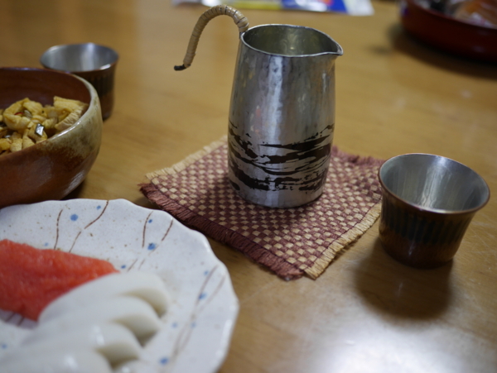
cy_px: 186
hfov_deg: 46.8
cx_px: 248
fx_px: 575
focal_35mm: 40
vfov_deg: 36.0
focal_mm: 20
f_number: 1.7
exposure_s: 1/60
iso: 250
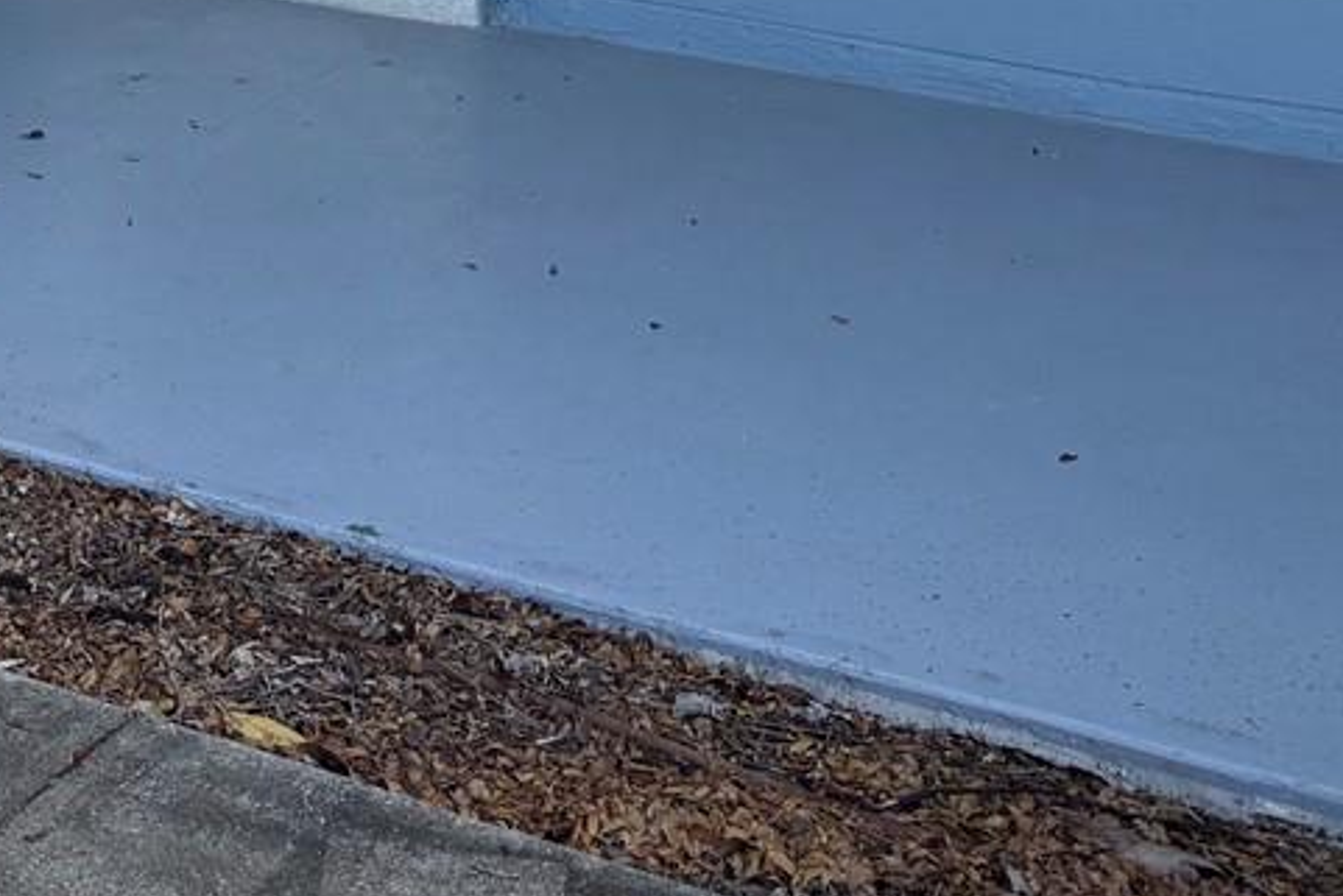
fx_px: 3097
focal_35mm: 83
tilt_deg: -2.5
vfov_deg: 14.7
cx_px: 6
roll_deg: +0.4
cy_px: -645
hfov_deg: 23.5
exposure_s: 1/1339
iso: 80
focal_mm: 6.76
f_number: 1.78
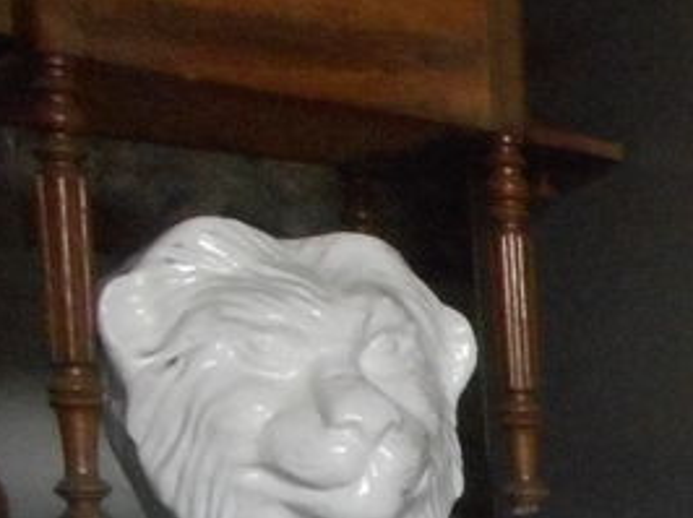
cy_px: 640
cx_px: 1248
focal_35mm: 94
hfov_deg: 17.1
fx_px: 1880
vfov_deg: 15.1
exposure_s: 1/250
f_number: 3.7
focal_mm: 4.5
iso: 800
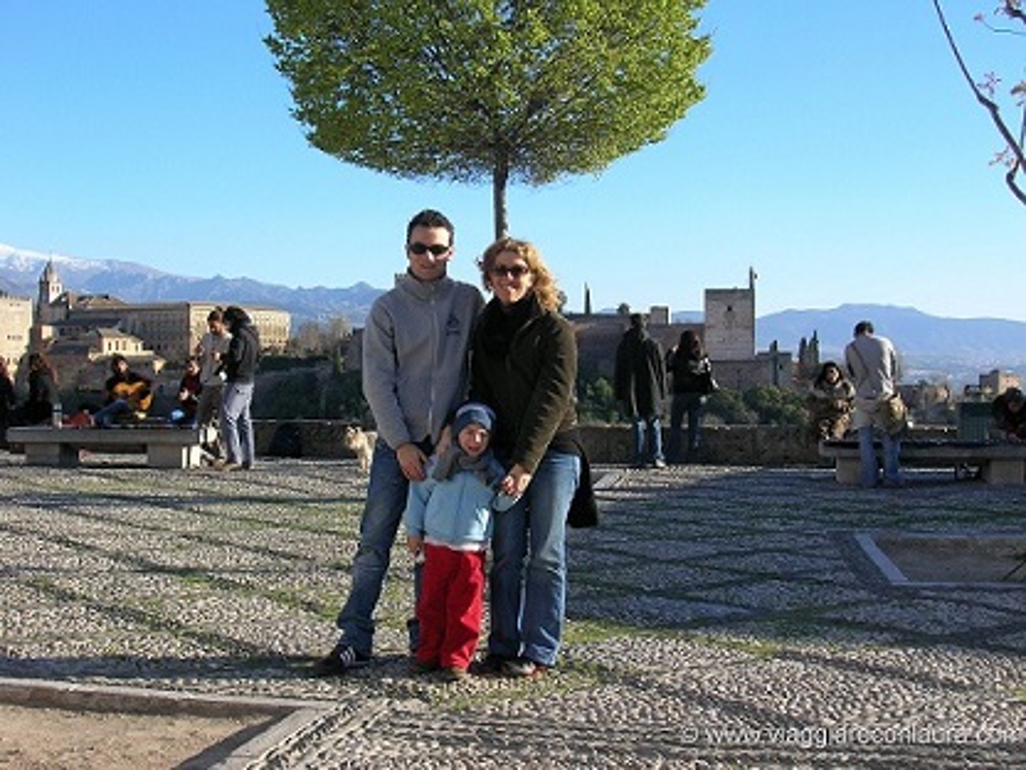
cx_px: 513
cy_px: 385
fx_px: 1363
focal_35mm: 46
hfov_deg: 41.2
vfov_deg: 31.5
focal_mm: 7.7
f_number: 5.4
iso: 50
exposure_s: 1/185
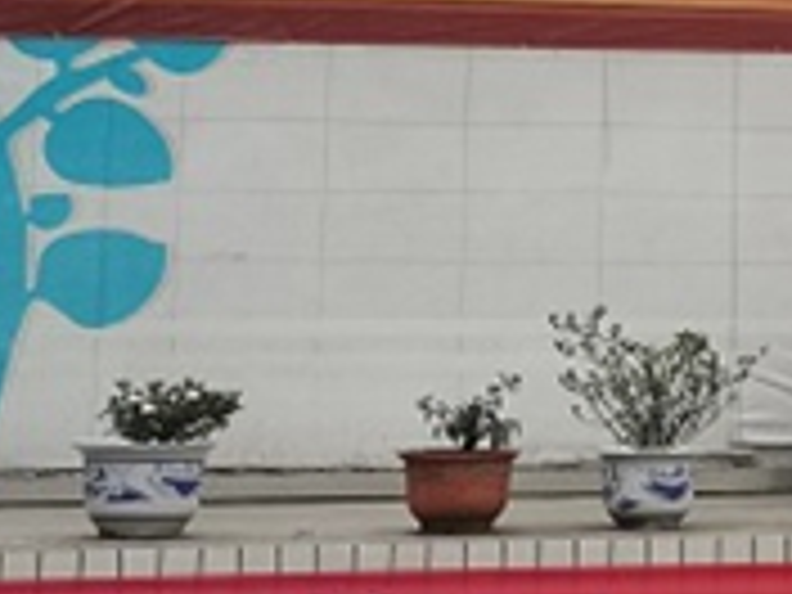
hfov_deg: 16.7
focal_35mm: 109
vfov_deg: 13.4
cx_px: 1116
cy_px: 40
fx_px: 2494
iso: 125
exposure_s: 1/100
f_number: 1.8
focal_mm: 4.75
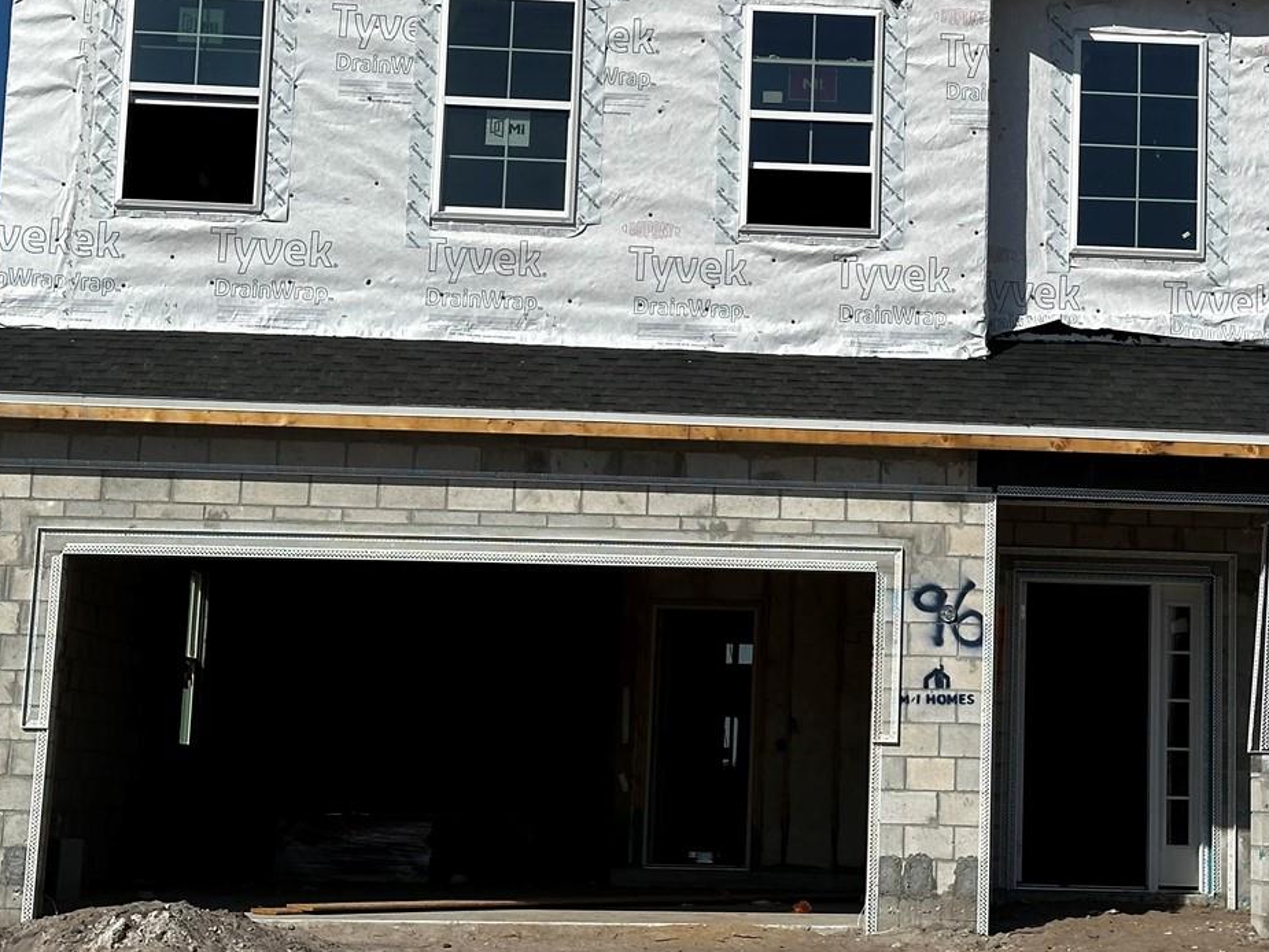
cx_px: 934
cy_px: 265
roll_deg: -1.7
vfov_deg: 17.7
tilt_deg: +9.8
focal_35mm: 83
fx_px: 3043
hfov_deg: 23.3
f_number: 1.78
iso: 64
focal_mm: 6.86
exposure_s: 1/10870
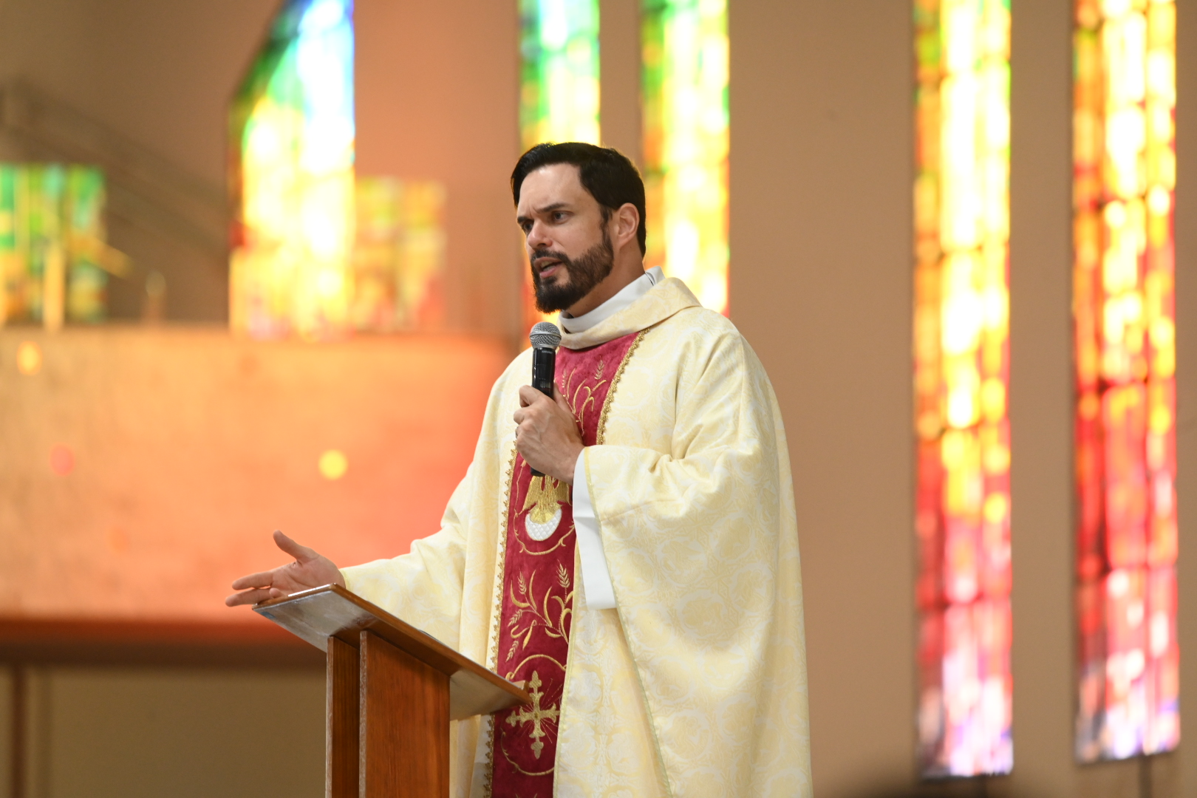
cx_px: 598
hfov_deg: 5.2
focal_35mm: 400
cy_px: 399
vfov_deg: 3.4
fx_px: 13299
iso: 3200
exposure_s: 1/250
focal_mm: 400
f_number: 6
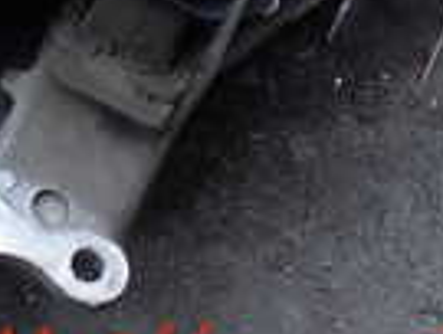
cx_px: -285
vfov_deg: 10.3
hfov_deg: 13.6
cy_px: -337
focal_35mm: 133
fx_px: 1707
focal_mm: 5.4
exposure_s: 1/200
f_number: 3.2
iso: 100
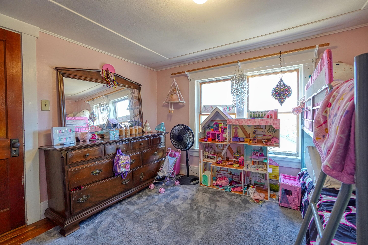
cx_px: 184
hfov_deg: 100.4
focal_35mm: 15
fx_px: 153
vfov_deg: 77.3
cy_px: 122
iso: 1250
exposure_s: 1/30
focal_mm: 10
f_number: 5
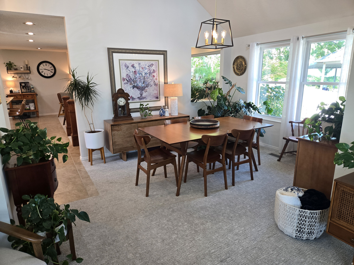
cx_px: 177
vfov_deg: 58.9
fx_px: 235
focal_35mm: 23
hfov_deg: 73.9
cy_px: 132
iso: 125
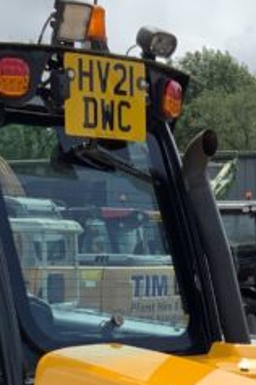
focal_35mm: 130
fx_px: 1391
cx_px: 201
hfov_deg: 10.5
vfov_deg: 15.1
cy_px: 487
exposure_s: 1/1577
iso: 16
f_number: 1.8
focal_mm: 3
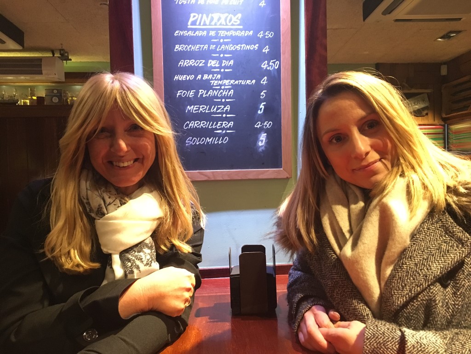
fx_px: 395
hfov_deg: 61.7
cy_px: 177
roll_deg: +2.0
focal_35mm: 29
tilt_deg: +0.1
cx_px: 236
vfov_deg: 48.2
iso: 250
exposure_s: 1/17
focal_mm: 4.15
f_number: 2.2
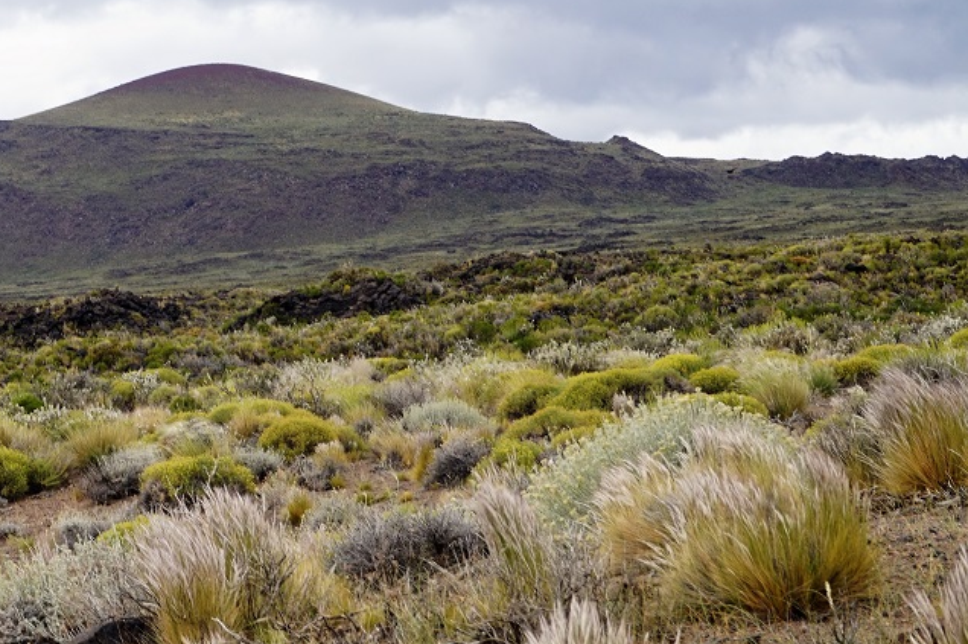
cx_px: 219
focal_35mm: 118
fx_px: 3170
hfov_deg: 17.2
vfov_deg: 11.6
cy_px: 352
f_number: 13
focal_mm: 50
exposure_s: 1/100
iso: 100
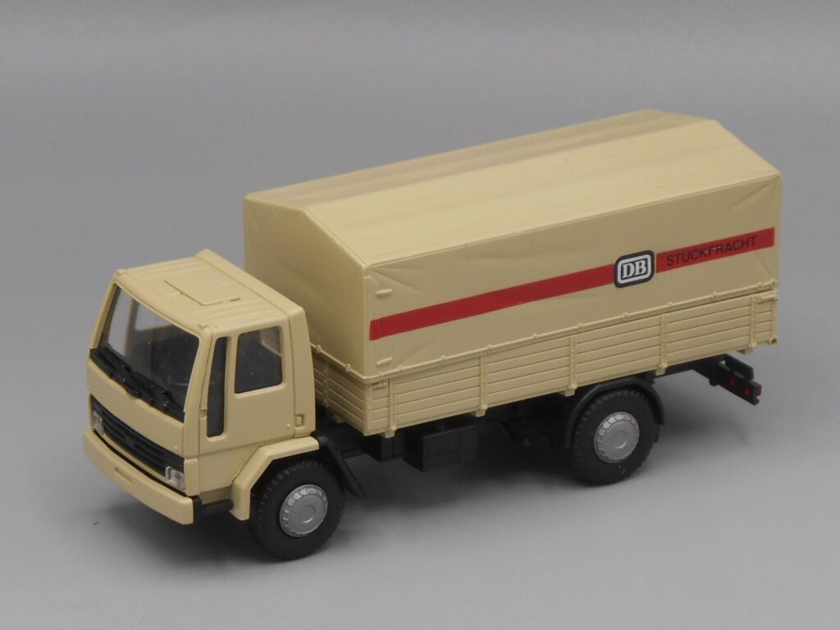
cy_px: 315
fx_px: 2548
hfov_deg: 18.7
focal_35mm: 105
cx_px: 420
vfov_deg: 14.1
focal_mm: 18.8
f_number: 5.1
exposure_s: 1/60
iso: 80
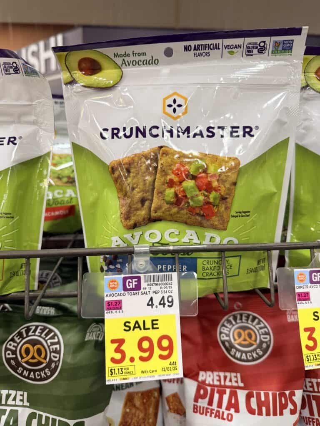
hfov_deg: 56.8
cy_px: 213
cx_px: 160
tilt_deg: -11.5
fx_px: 296
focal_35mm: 24
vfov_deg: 71.6
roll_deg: +0.0
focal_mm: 6.76
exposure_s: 1/120
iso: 160
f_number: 1.78
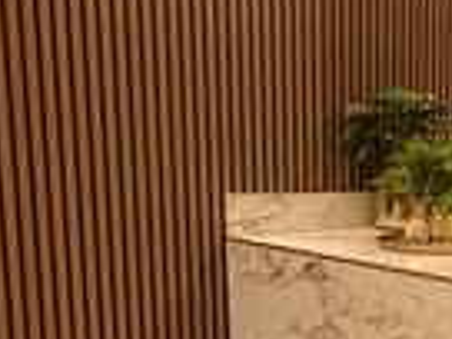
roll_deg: -1.9
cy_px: 299
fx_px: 862
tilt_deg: -10.1
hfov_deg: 26.8
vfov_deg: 21.8
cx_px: 508
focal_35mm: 66
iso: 500
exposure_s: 1/42
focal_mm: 2.22
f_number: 2.2
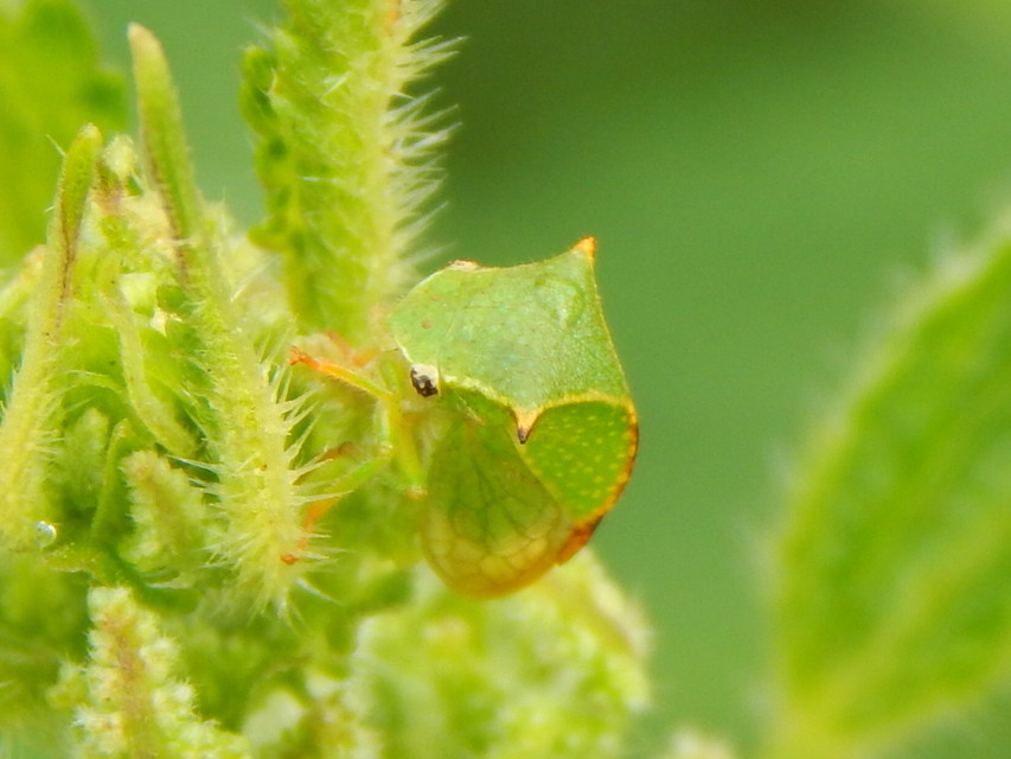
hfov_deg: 12.3
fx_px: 4674
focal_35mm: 160
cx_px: 506
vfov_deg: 9.3
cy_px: 380
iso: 125
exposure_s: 1/100
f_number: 5.1
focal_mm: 28.7
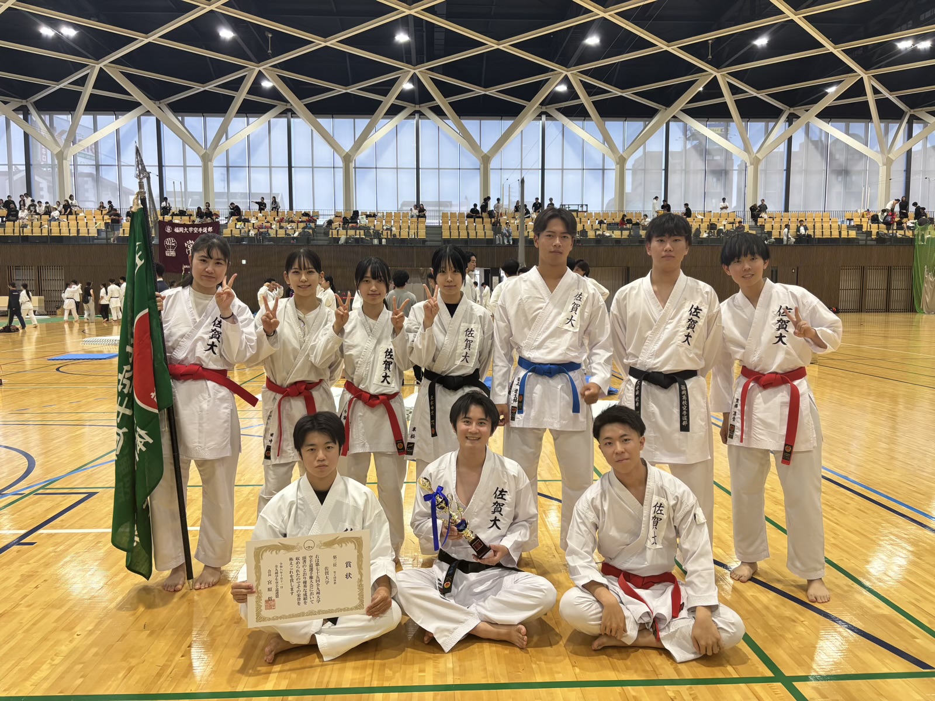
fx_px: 702
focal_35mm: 26
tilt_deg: -5.3
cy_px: 350
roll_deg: +0.9
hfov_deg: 67.3
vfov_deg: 53.1
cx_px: 468
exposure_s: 1/120
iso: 125
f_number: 1.6
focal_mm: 5.96
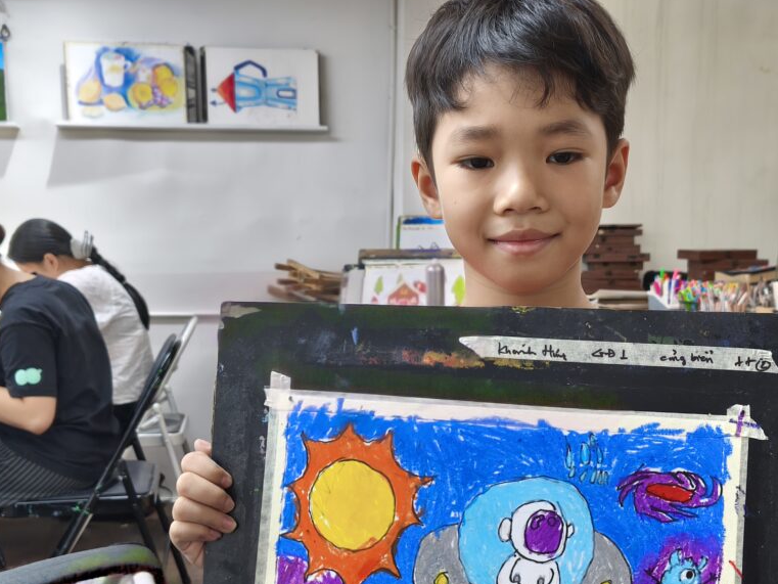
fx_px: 1034
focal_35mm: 46
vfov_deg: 31.3
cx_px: 472
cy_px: 376
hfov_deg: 41.0
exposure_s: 1/100
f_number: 1.7
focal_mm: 5.35
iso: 125
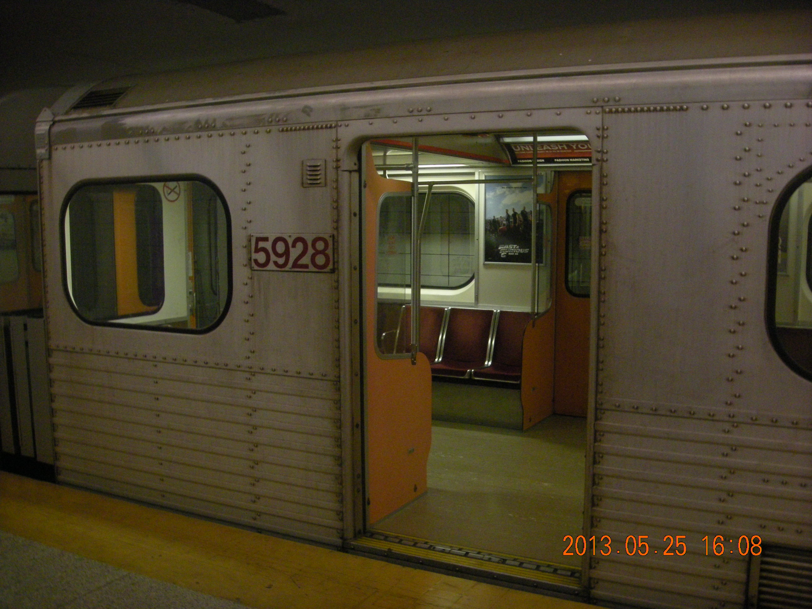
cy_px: 304
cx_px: 406
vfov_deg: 40.7
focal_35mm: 35
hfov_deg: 52.6
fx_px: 821
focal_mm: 5.7
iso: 400
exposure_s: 1/51.5
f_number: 2.8
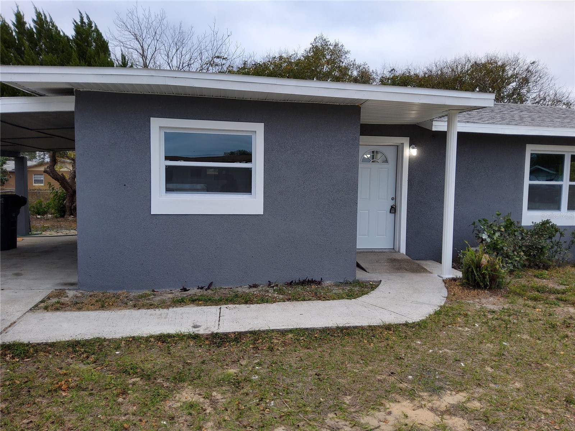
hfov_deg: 67.3
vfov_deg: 53.1
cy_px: 216
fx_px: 432
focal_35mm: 26
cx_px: 288
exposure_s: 1/142
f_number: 2
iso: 50
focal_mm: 3.08
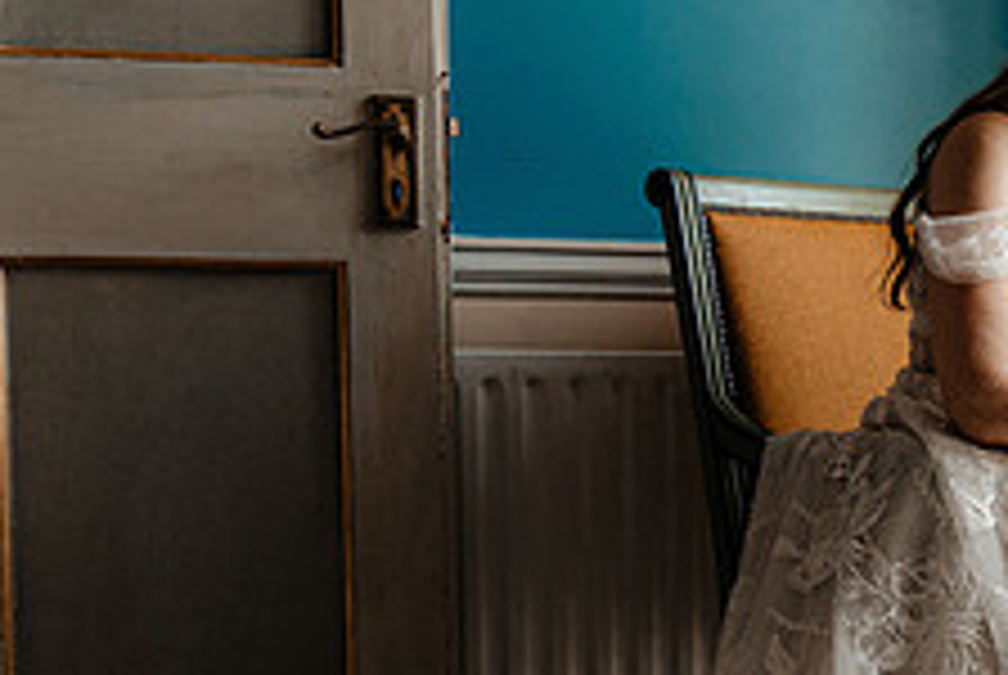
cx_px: 1269
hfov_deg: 20.2
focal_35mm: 93
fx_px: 2607
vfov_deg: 14.6
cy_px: 574
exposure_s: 1/160
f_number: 7.1
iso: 1000
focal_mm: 35
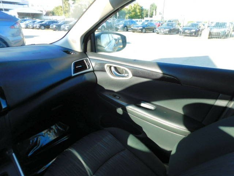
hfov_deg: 73.9
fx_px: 155
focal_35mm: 23
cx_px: 117
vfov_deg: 58.9
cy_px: 88
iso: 125
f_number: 3
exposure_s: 1/200
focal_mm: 4
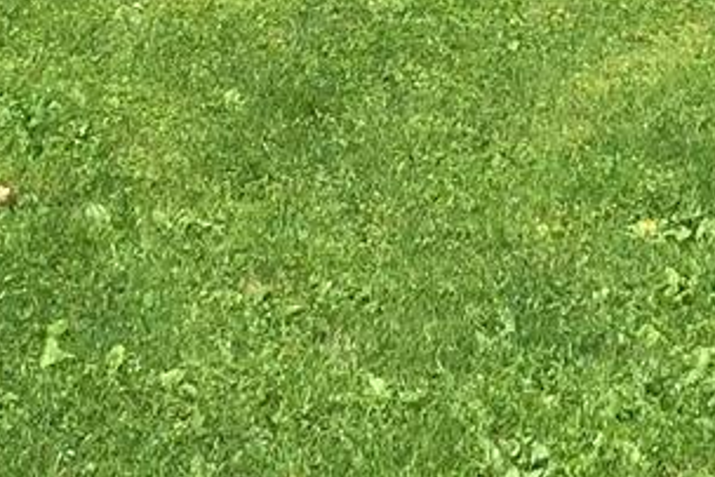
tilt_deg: -0.9
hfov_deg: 12.4
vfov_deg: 8.2
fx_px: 3219
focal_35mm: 162
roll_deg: -1.2
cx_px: 870
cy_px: -374
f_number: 2.2
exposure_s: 1/1799
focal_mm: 4.15
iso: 32
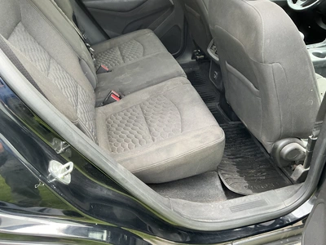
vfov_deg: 49.7
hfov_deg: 63.4
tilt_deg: -36.5
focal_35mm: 28
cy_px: 122
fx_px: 264
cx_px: 163
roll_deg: -2.5
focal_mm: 3
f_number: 1.8
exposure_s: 1/112
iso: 64
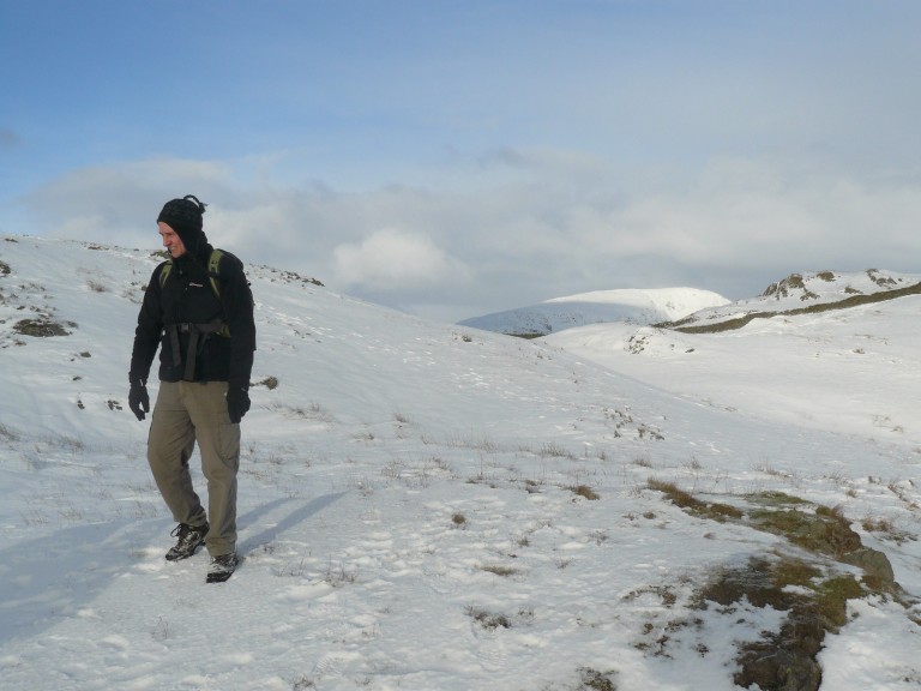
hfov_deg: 51.4
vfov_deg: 39.7
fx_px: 958
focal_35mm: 36
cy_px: 346
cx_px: 460
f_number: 6.3
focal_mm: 6
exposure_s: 1/500
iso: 100
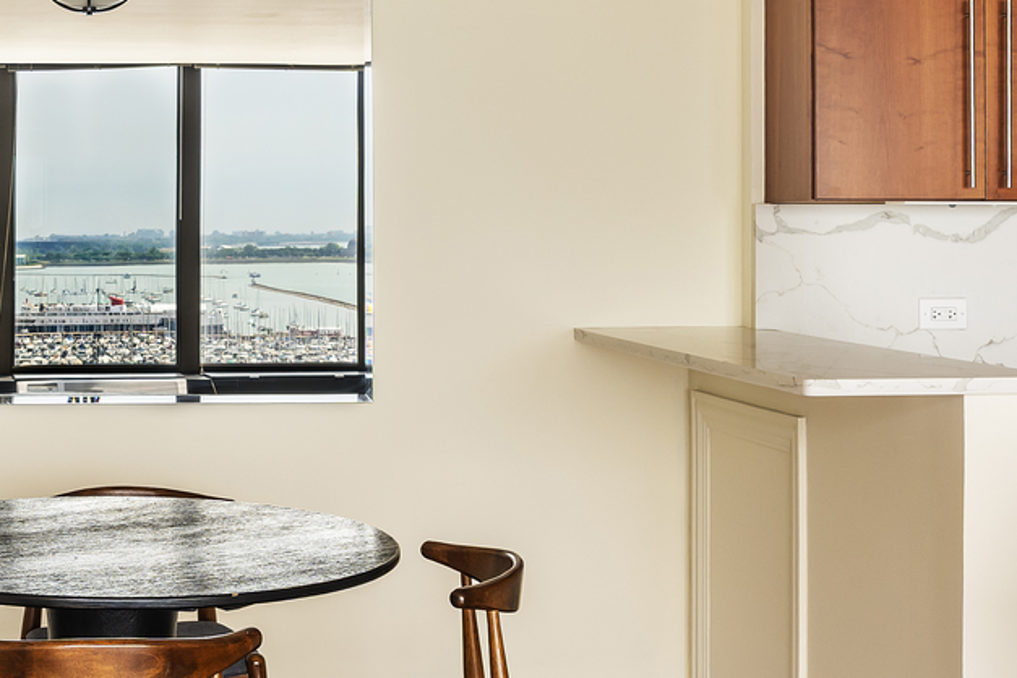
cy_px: 451
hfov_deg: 31.0
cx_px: 107
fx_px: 1751
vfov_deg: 21.8
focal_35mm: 62
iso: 200
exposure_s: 1/640
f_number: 8
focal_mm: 24
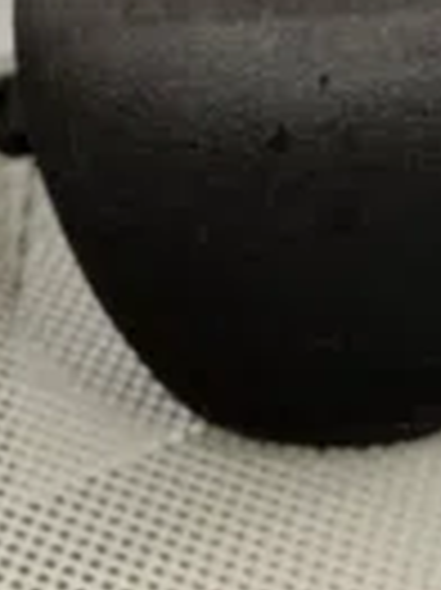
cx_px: 396
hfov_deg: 10.0
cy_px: -225
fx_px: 2501
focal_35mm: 147
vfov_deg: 12.9
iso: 200
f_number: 1.78
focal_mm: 6.76
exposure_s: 1/50
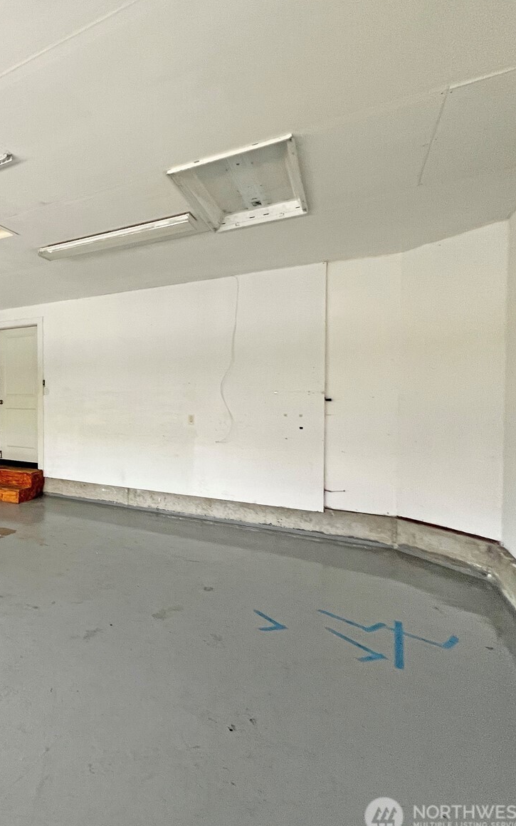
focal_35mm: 19
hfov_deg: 48.8
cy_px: 418
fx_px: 428
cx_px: -20
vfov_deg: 88.0
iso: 200
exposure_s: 1/120
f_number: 1.8
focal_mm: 1.57
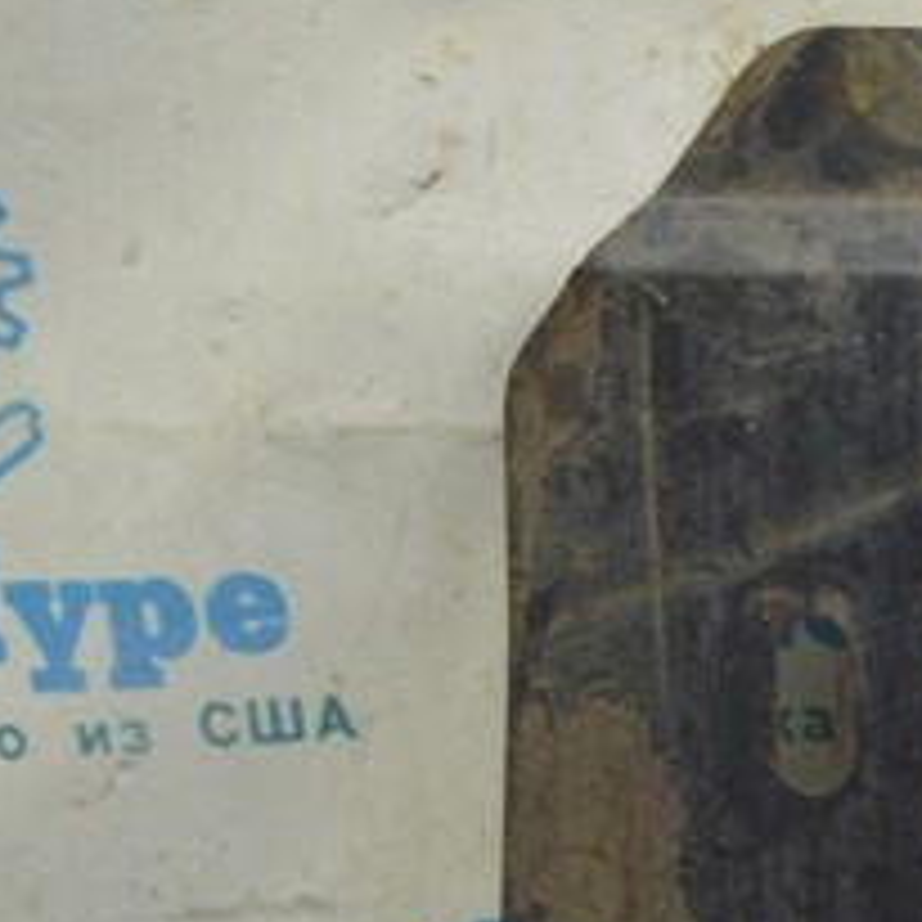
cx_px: 1273
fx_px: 2752
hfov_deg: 17.6
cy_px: 785
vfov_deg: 18.8
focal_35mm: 91
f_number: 5.6
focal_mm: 23
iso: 400
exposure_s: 1/20
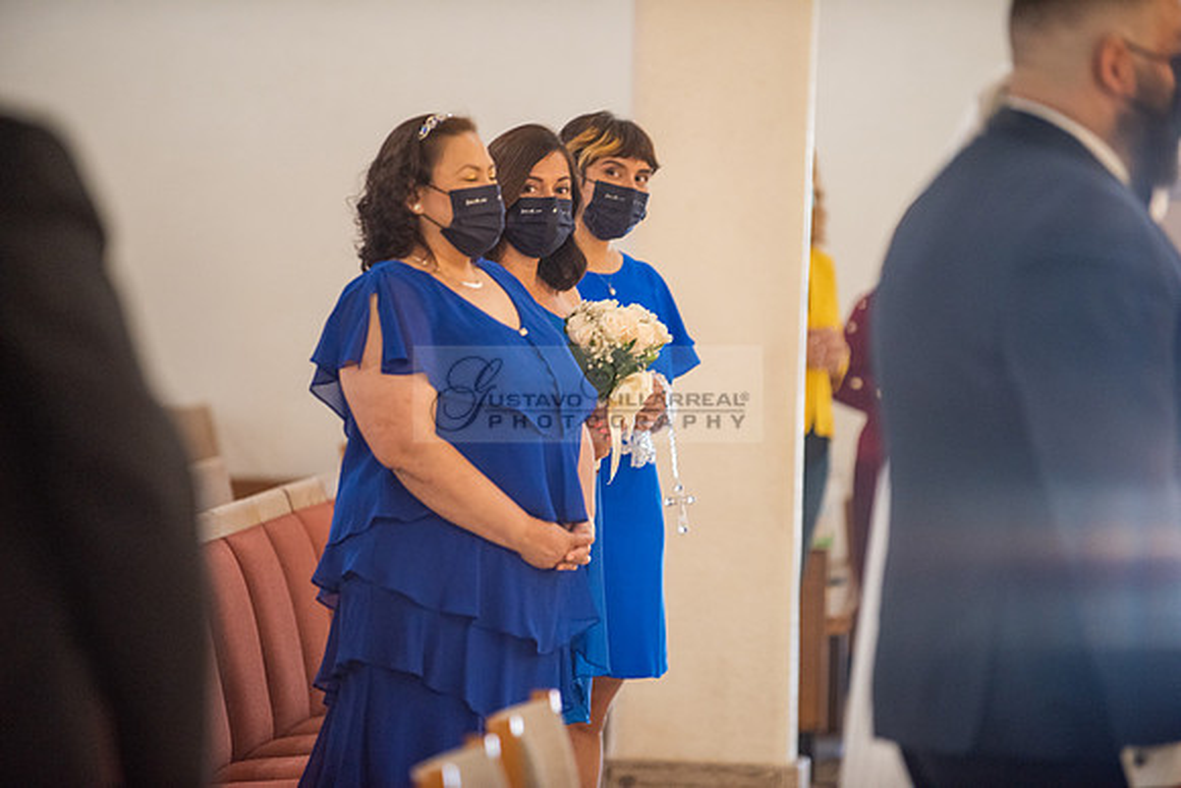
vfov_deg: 6.9
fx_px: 6562
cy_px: 394
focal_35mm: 200
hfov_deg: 10.3
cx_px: 590
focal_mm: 200
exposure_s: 1/100
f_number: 3.2
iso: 2000
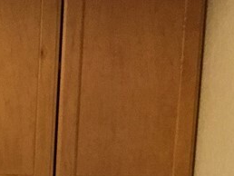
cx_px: -62
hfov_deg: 15.3
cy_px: 334
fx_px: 832
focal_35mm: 123
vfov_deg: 11.1
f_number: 2.4
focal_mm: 3.3
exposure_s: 1/20
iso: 200
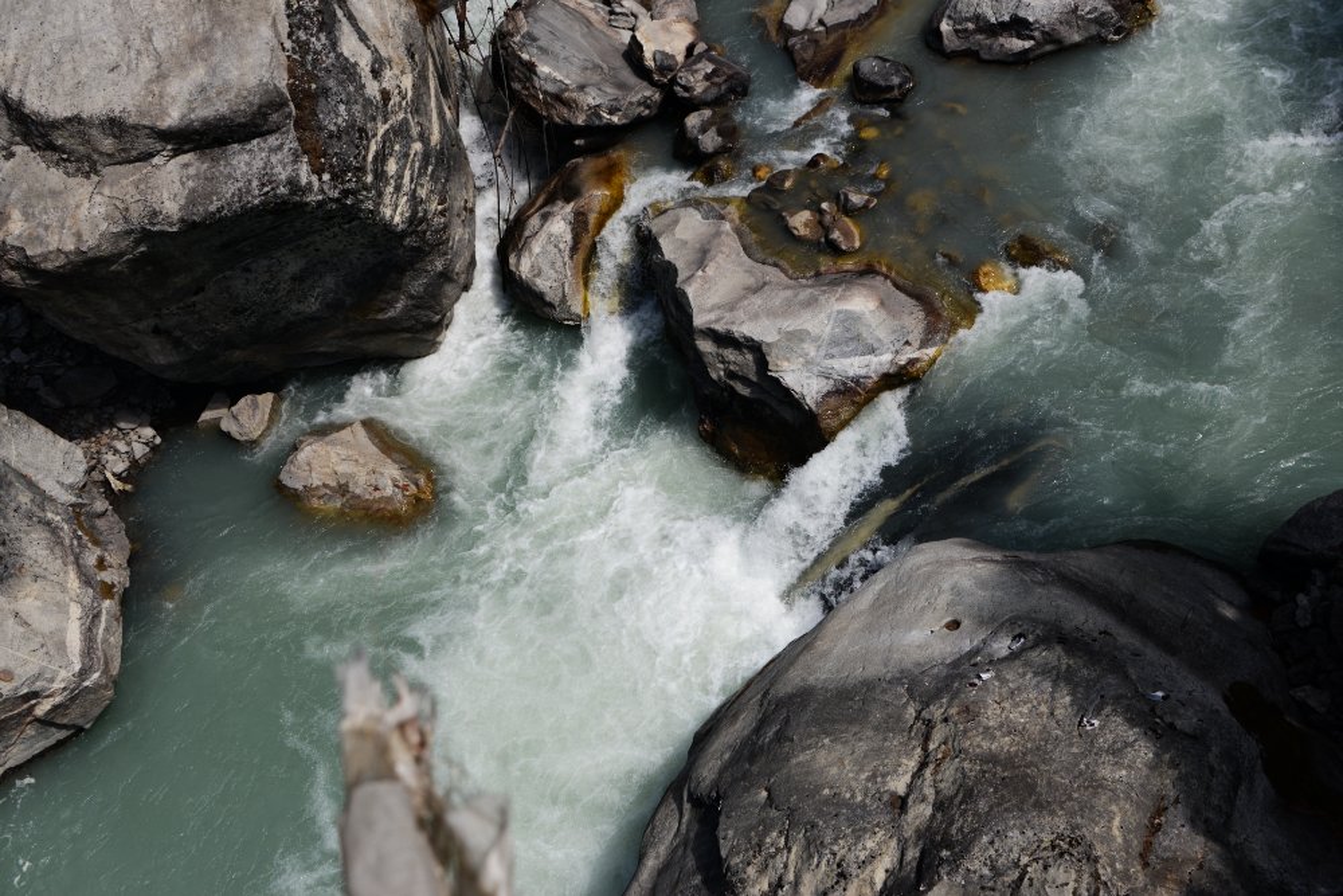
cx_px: 672
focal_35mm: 48
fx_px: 1791
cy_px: 448
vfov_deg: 28.1
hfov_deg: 41.1
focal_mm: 48
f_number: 7.1
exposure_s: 1/1600
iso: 320
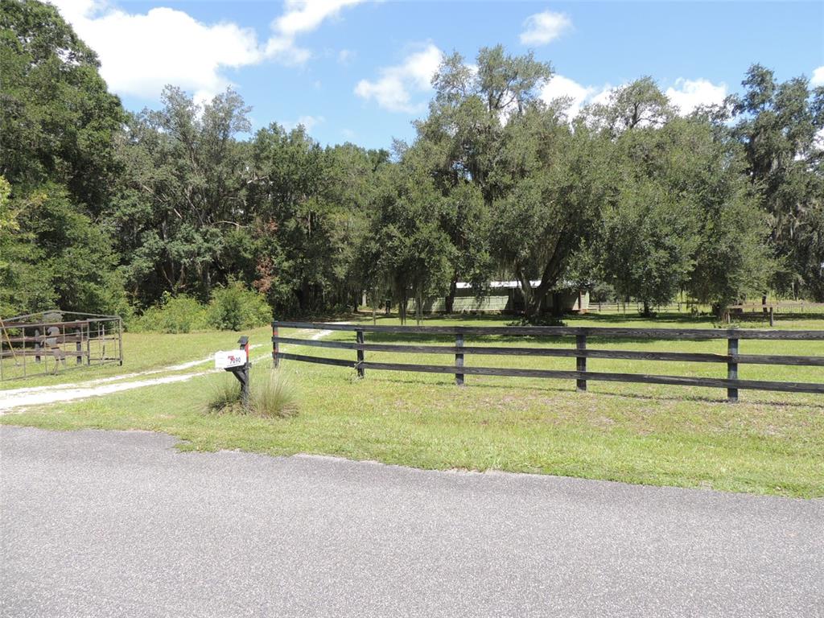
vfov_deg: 56.8
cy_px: 309
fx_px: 571
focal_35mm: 24
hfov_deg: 71.6
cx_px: 412
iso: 100
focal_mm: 4.3
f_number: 3
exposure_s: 1/640
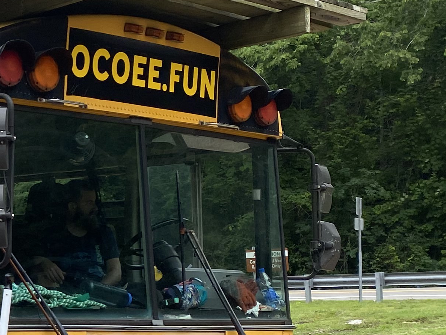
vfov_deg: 17.0
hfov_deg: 20.3
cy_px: 205
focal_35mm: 87
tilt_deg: +4.6
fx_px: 1121
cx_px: -161
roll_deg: -1.5
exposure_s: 1/2141
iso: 32
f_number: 1.8
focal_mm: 4.25
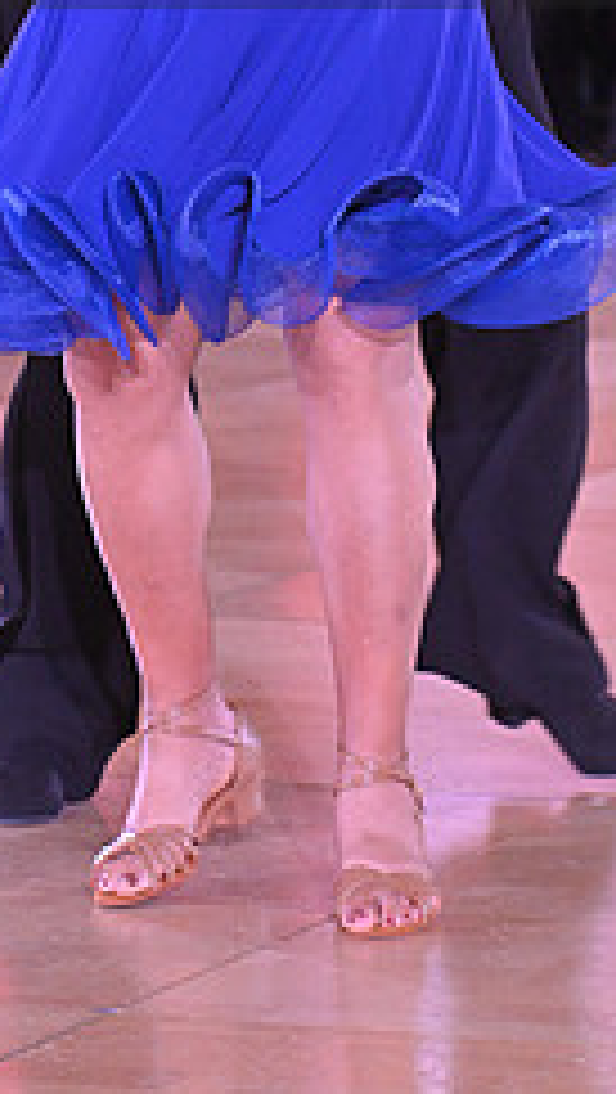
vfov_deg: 10.9
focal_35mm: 195
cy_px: -140
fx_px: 5653
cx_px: 124
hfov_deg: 6.2
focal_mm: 78
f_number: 5
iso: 3200
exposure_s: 1/320
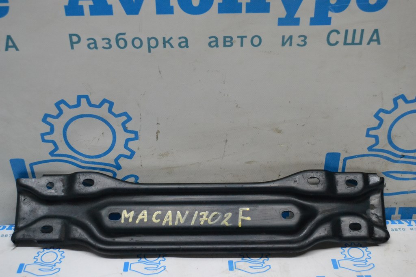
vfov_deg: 28.1
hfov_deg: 41.1
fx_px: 555
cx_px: 208
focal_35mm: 48
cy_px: 138
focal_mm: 32
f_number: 4.8
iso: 2800
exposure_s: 1/500
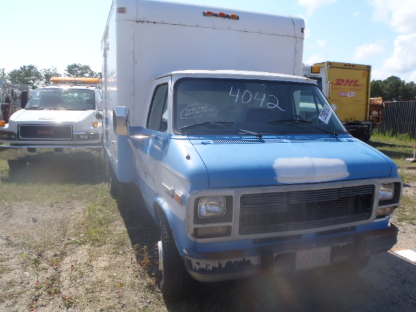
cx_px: 208
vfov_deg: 49.7
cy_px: 156
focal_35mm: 28
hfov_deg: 63.4
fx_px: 336
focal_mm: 5
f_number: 4.5
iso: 80
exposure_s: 1/500
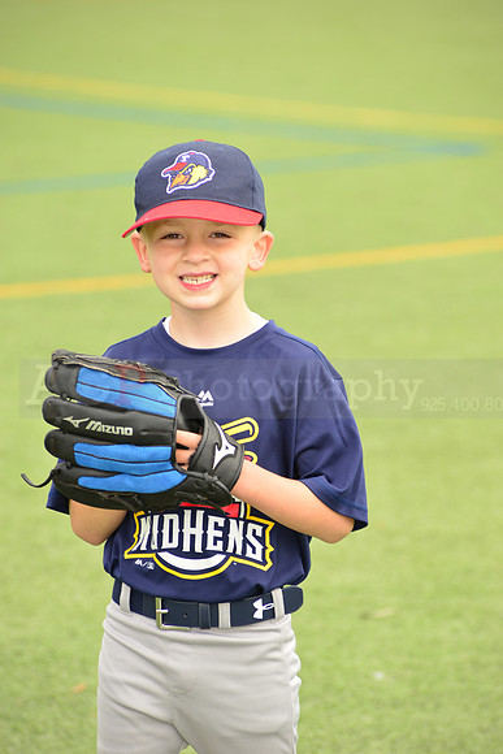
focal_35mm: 200
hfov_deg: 6.9
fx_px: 4189
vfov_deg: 10.3
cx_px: 252
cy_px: 377
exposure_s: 1/200
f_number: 8
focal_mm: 200
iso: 250
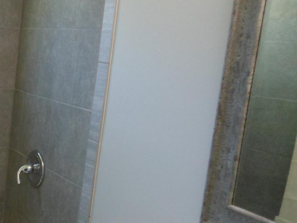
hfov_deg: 31.8
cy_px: 109
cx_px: -12
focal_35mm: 55
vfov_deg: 26.6
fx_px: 472
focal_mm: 4.5
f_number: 3.2
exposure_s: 1/100
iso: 400
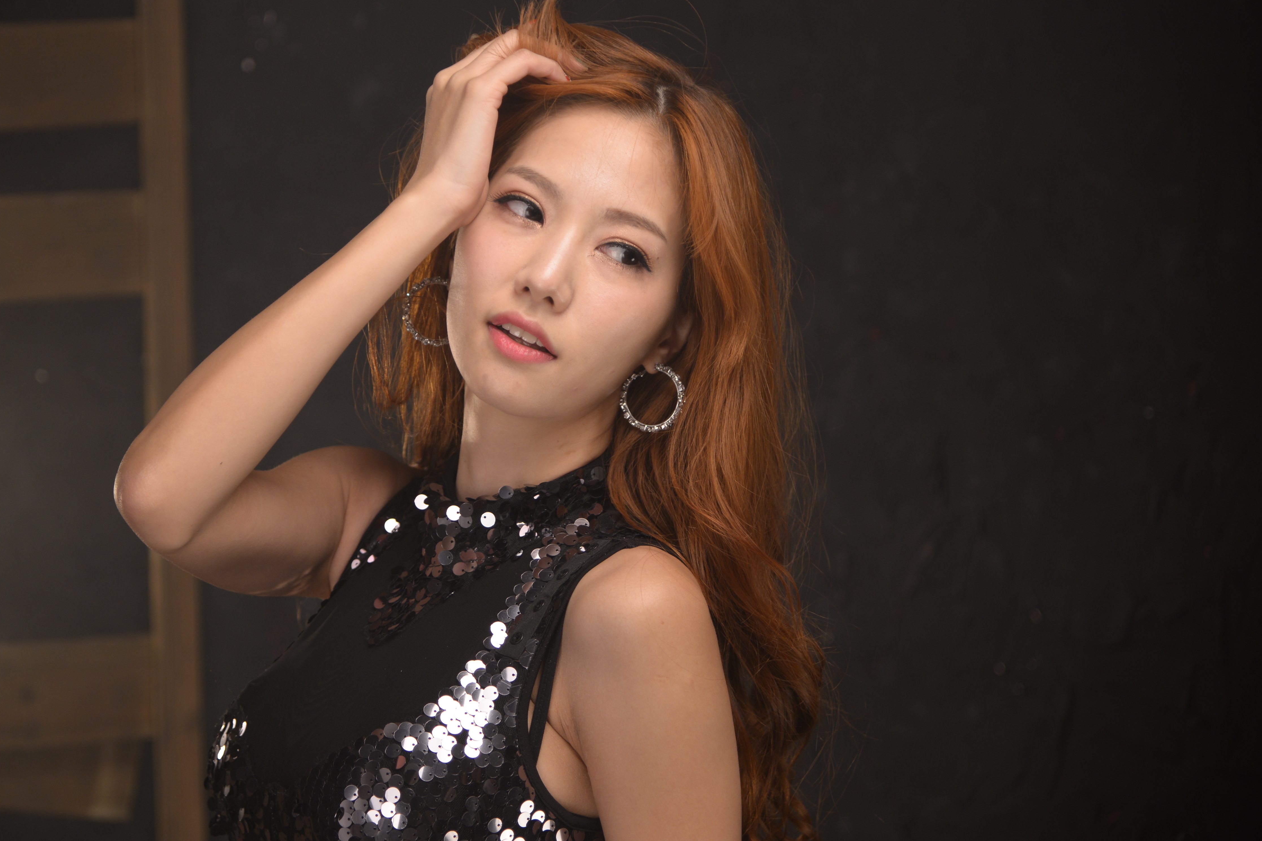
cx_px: 507
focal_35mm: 123
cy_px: 358
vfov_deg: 11.1
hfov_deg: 16.6
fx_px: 4311
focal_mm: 100
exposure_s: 1/160
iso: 320
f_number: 4
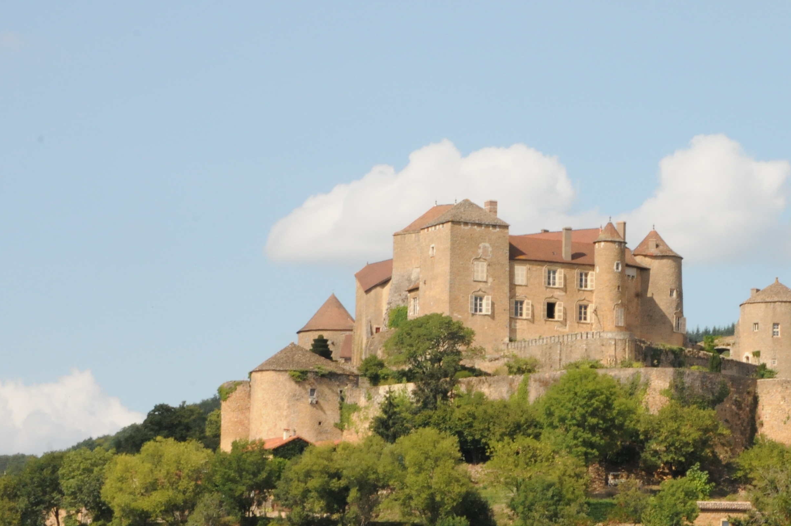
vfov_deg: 7.9
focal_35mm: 173
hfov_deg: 11.9
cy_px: 319
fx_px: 3794
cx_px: 584
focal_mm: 65
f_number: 22
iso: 800
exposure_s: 1/200
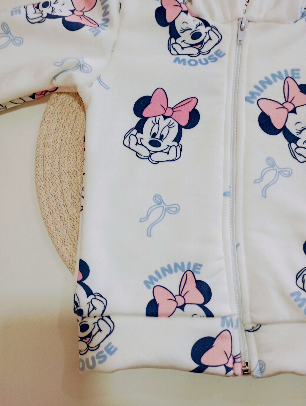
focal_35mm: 28
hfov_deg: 49.9
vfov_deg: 63.4
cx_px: 153
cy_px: 203
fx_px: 329
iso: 360
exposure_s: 1/33.3
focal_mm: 4.27
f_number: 1.8
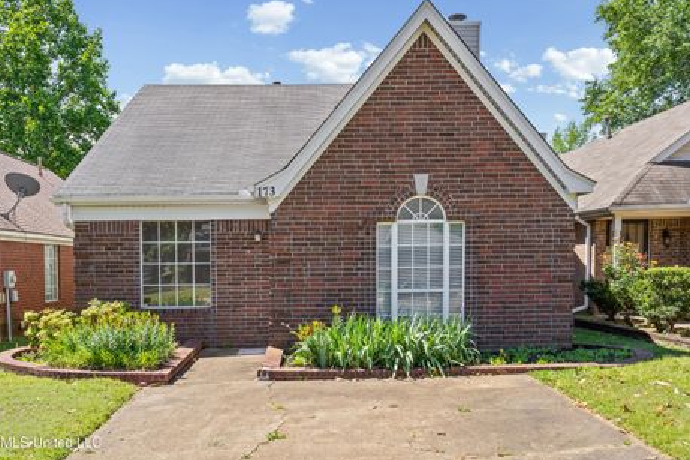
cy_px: 215
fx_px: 728
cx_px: 328
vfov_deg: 35.0
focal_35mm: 38
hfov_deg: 50.7
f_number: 9
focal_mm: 35
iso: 800
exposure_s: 1/320
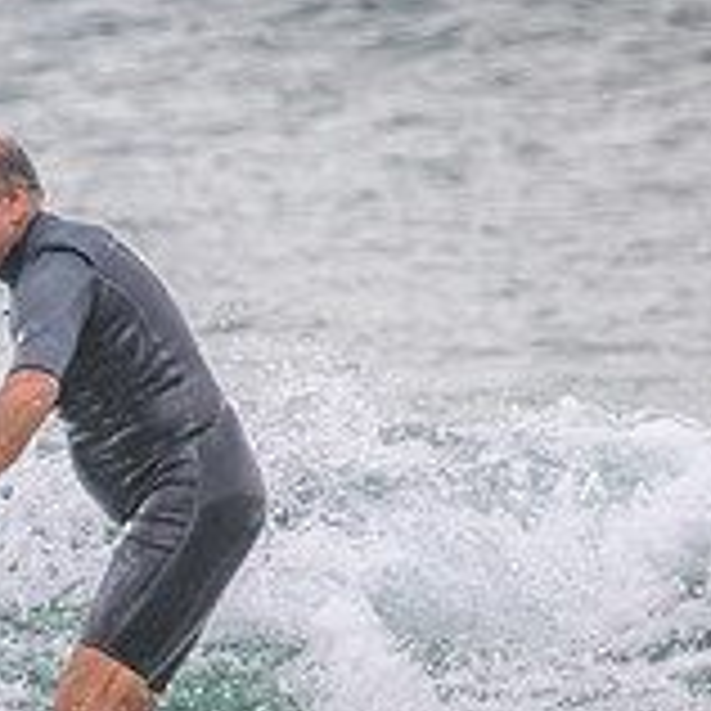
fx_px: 57886
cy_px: 812
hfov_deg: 0.7
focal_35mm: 2491
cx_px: -324
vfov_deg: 0.7
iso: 1600
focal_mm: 800
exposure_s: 1/2000
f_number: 11
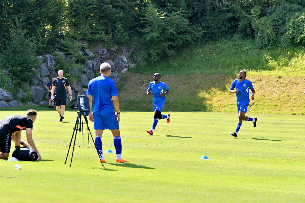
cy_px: 102
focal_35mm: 85
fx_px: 720
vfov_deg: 16.1
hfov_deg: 23.9
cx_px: 152
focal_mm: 85
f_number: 2.8
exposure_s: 1/1000
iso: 100
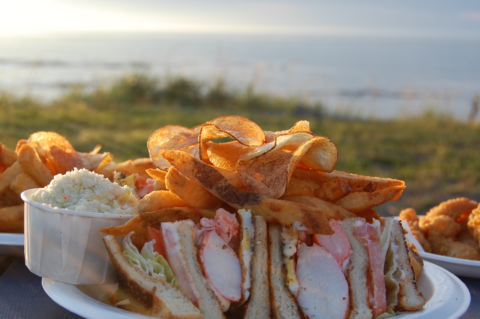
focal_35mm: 66
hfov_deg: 30.5
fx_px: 879
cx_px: 215
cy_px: 199
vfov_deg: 20.5
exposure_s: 1/160
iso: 200
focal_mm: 32
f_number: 6.3
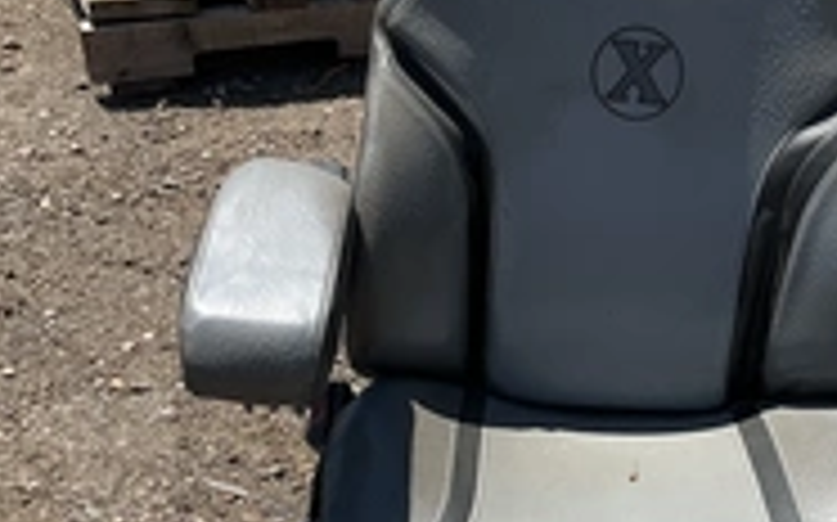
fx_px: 1505
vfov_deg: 19.5
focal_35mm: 66
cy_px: 428
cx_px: 639
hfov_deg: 30.5
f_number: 1.8
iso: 25
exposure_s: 1/1626
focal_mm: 3
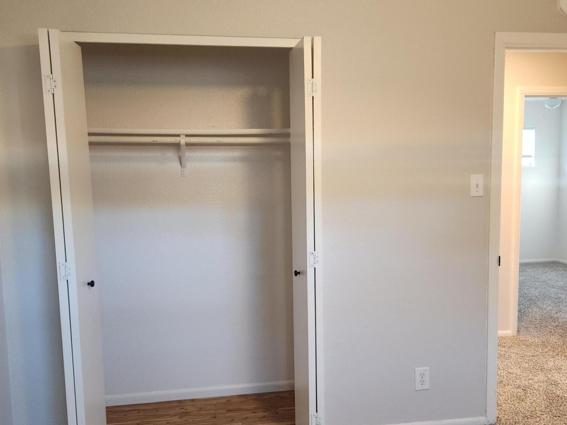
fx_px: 508
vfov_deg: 45.3
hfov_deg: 58.4
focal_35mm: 31
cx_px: 286
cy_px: 244
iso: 640
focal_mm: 5.4
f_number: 1.8
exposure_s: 1/120
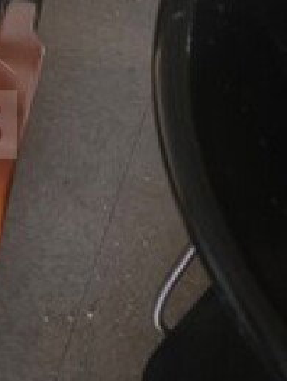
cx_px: -146
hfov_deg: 18.4
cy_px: 44
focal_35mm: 71
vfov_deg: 26.5
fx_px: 783
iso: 1600
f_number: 1.7
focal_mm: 6.3
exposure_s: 1/15
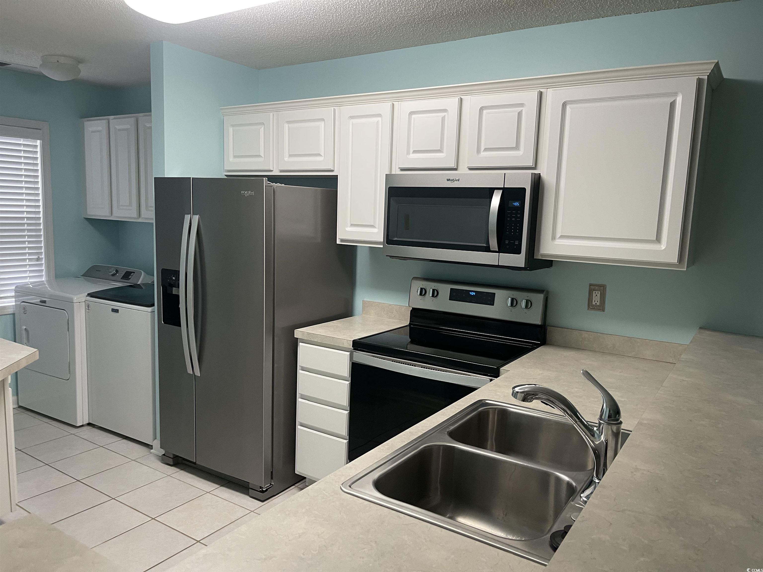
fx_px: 551
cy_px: 286
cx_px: 382
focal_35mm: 25
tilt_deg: -7.8
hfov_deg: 69.4
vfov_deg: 54.9
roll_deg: -1.0
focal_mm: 5.1
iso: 160
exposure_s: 1/60
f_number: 1.6
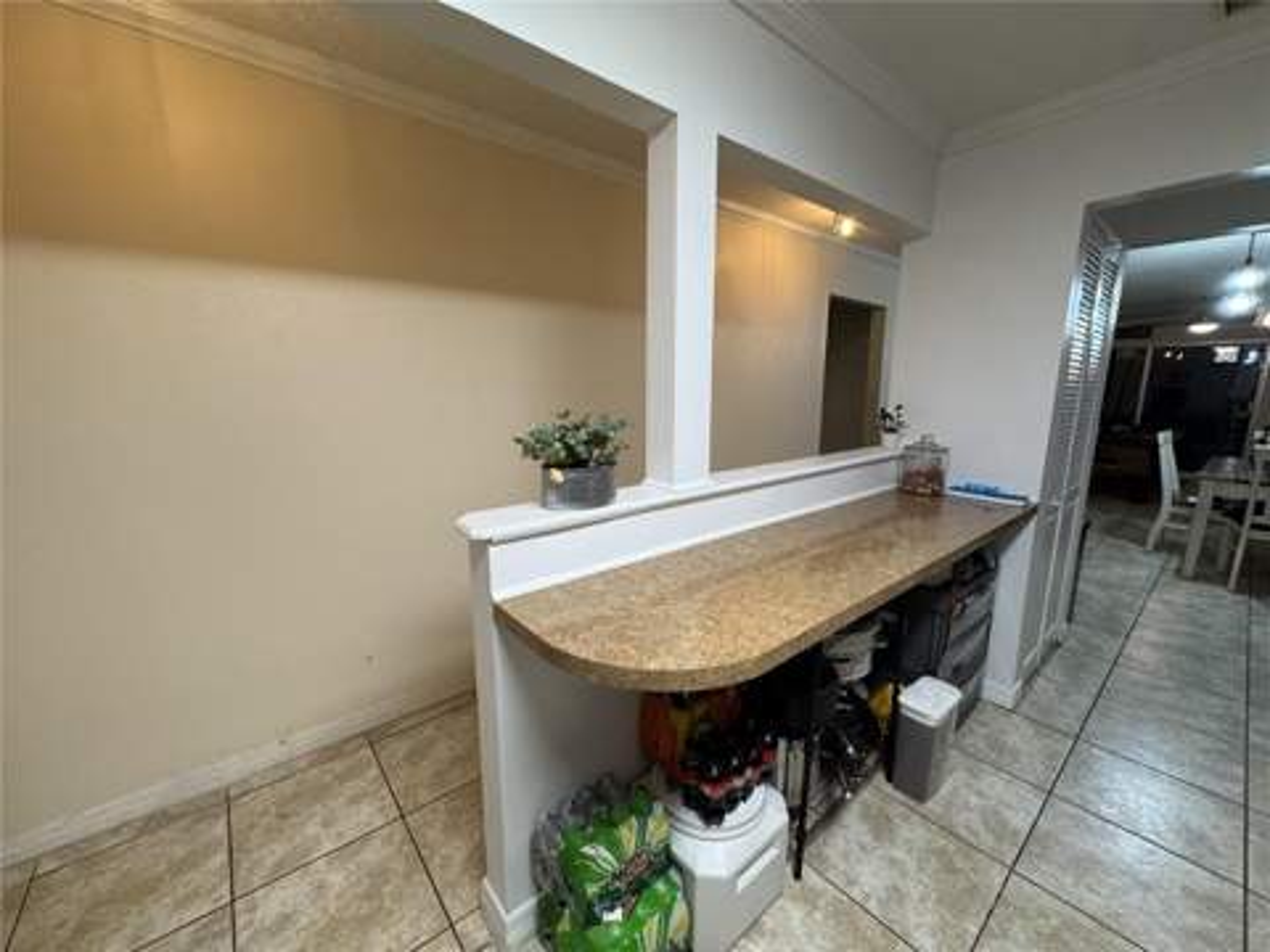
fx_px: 514
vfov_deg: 85.7
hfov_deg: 102.1
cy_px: 476
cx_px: 635
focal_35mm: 14
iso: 250
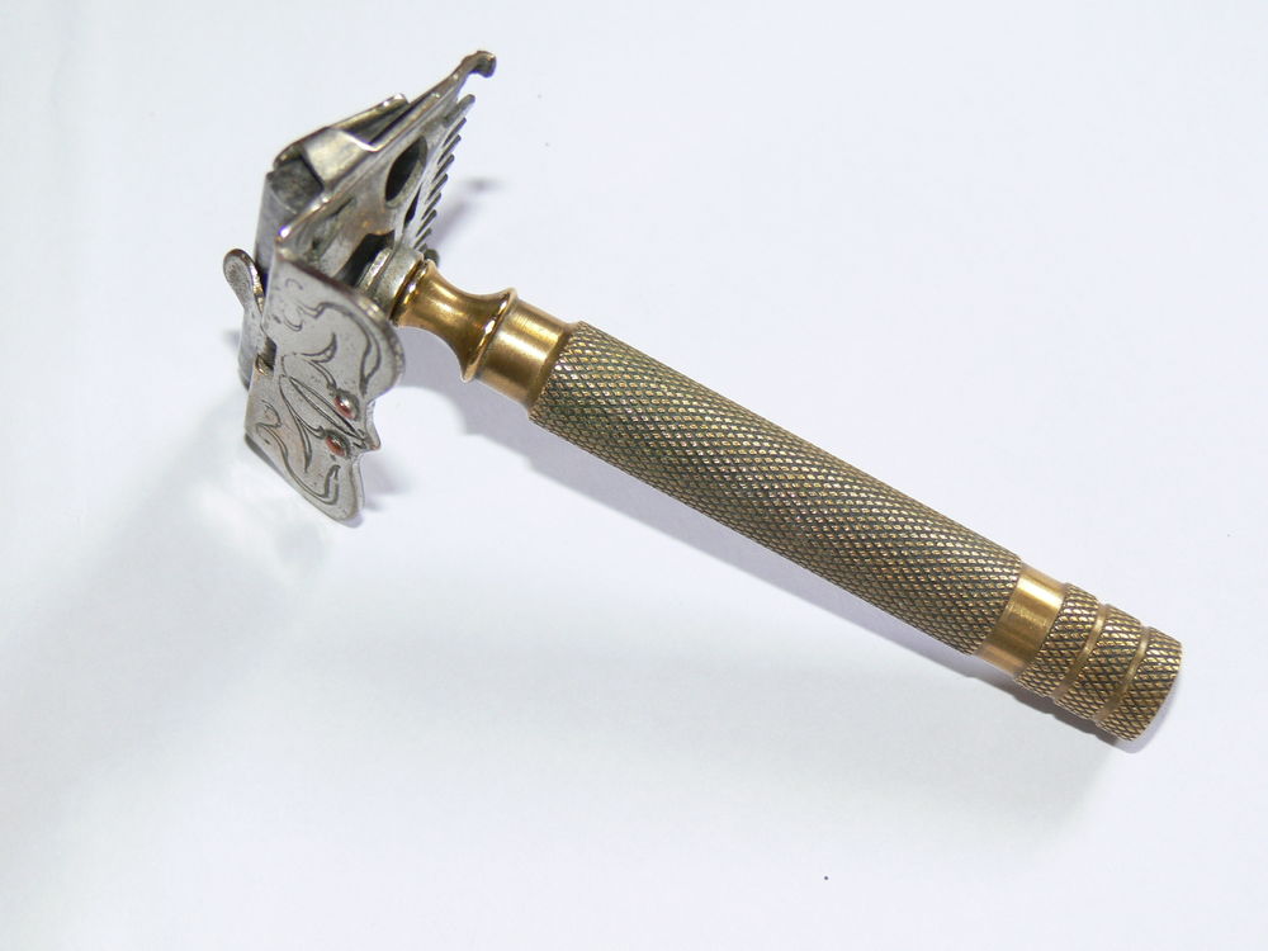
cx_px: 634
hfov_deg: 26.3
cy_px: 476
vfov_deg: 19.9
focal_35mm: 74
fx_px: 2711
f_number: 3.2
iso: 80
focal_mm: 13.1
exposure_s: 1/30
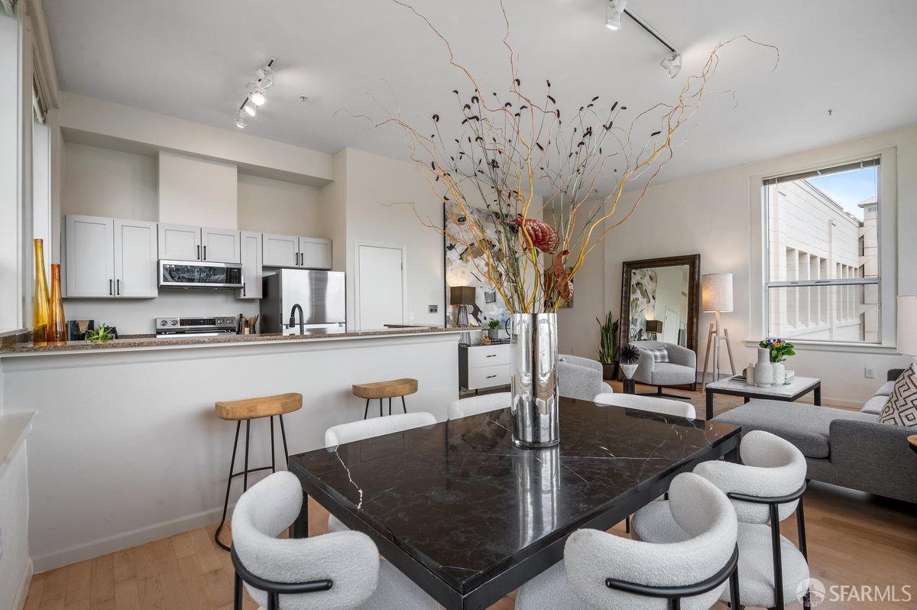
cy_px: 305
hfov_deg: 95.0
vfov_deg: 72.0
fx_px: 420
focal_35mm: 16
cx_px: 458
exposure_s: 1/80
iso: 400
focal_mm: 16.5
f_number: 9
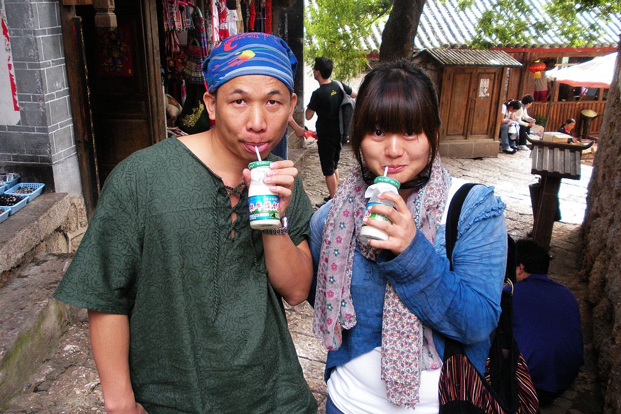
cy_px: 203
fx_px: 656
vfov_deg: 35.1
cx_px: 314
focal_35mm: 38
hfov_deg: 50.7
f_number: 3.5
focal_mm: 6.3
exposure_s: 1/61.7
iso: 180
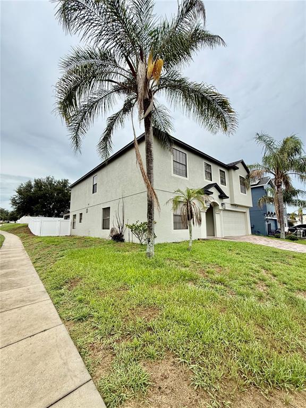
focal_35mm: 14
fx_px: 165
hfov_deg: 85.7
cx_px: 153
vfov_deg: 102.1
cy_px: 204
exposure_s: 1/1848
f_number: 2.2
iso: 50
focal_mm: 2.22
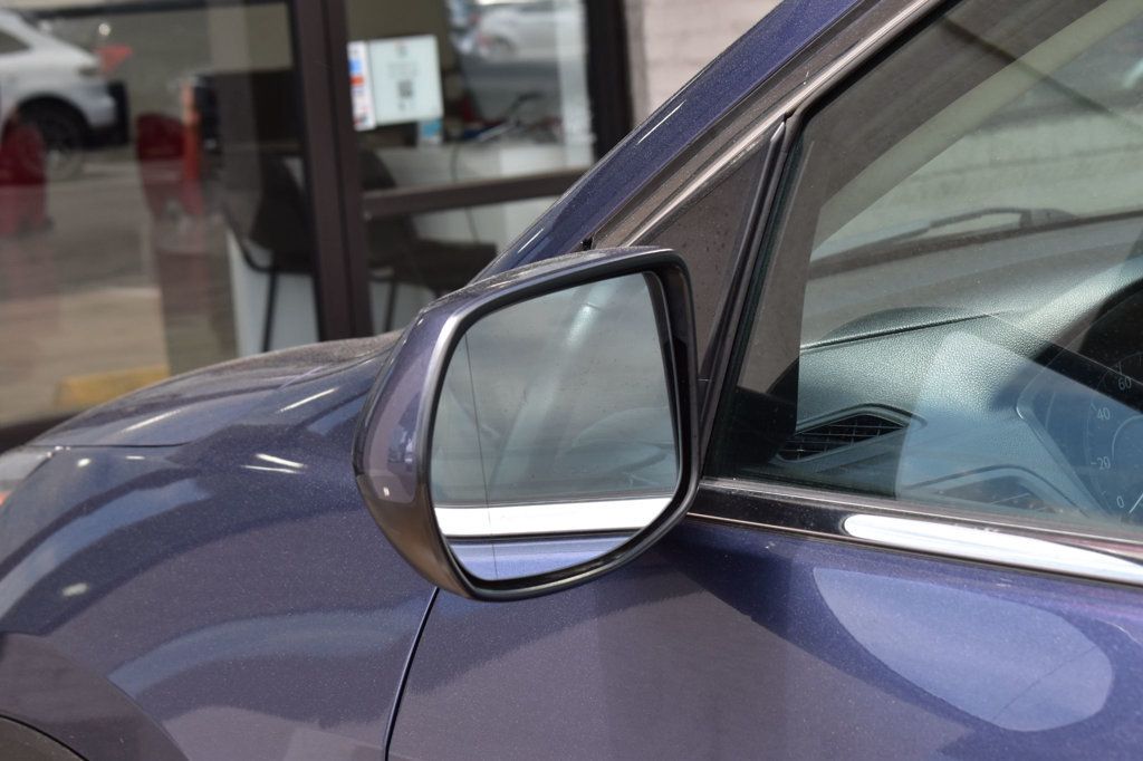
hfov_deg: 24.6
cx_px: 572
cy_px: 380
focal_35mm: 82
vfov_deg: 16.5
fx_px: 2618
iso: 400
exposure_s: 1/160
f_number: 9
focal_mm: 55
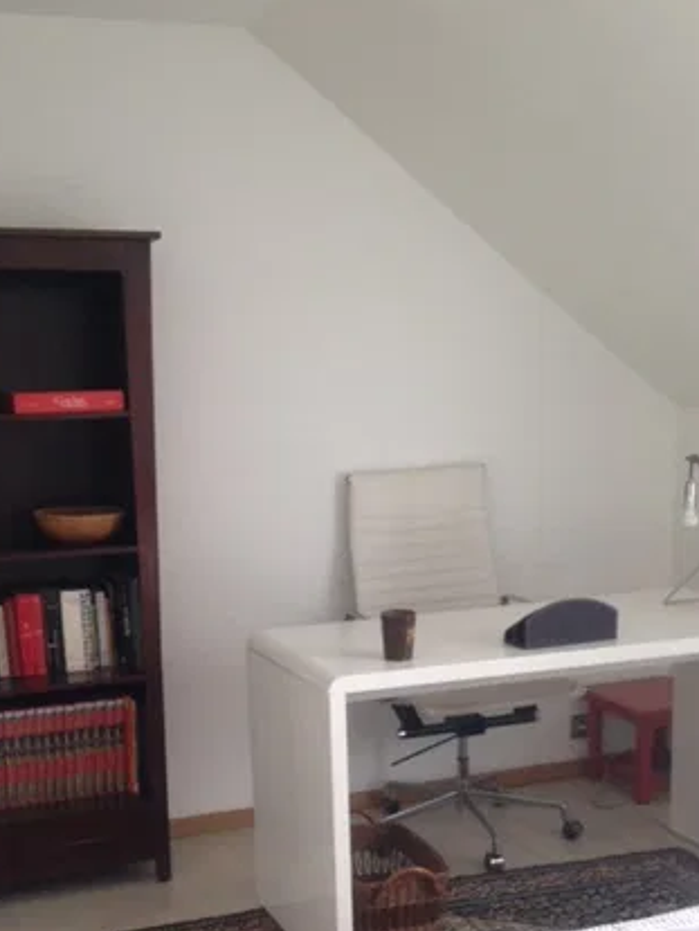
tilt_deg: -14.1
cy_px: 657
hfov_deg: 28.5
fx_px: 1372
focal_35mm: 51
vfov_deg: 36.9
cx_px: 290
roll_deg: +2.1
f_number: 2.4
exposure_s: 1/20
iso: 80
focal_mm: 4.12
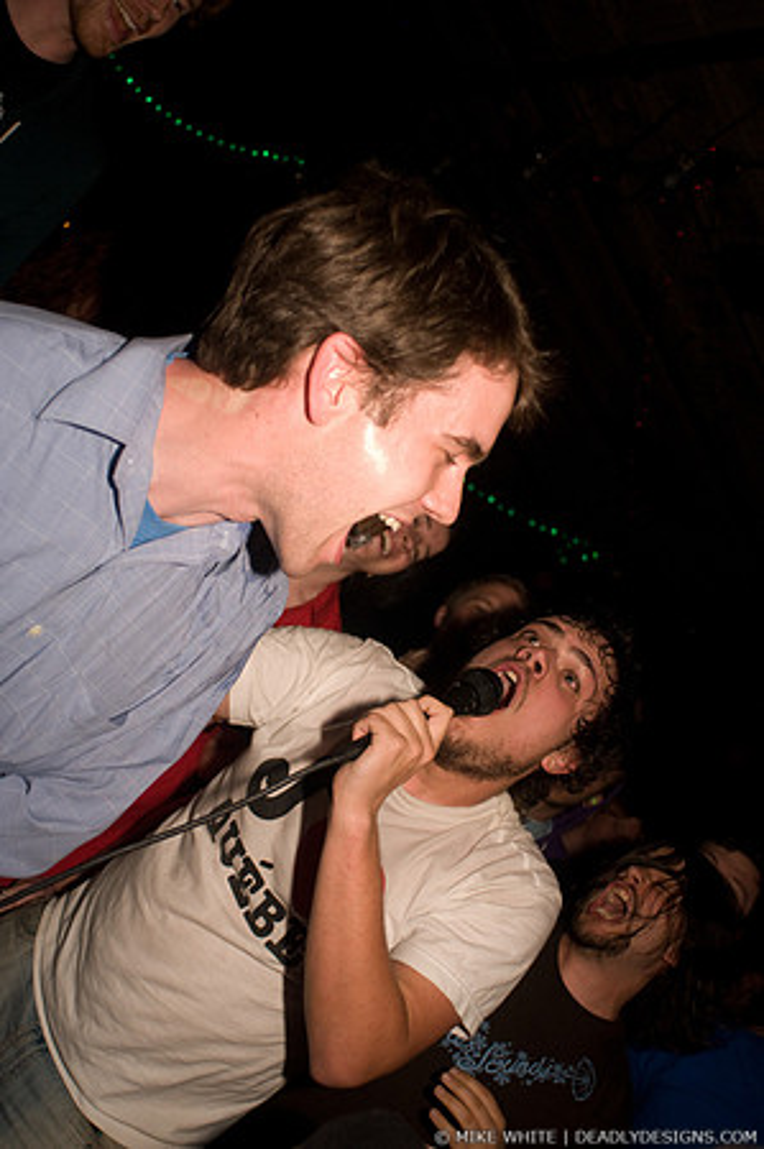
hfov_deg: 43.5
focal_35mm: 30
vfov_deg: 62.0
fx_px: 957
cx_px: 382
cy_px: 574
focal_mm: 20
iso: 1600
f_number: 2.8
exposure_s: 1/250
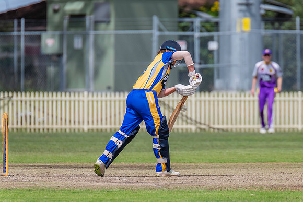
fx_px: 5296
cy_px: 101
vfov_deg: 2.2
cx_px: 158
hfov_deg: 3.3
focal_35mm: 629
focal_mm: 600
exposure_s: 1/2500
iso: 800
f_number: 7.1
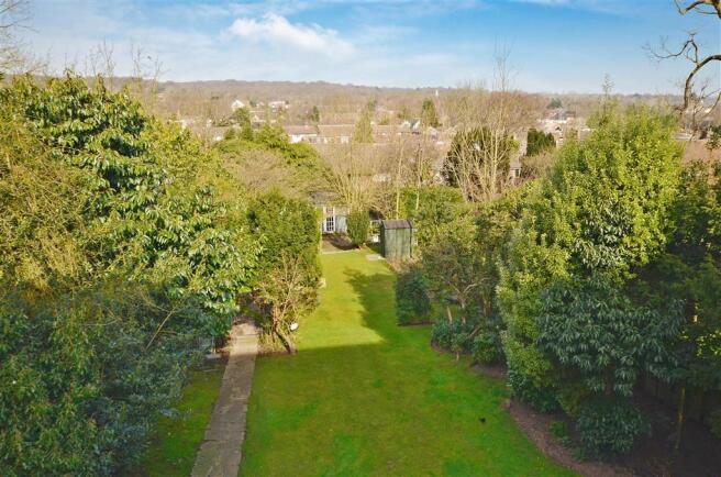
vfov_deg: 43.4
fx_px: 599
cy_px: 238
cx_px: 360
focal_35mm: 30
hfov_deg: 62.0
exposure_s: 1/200
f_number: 10
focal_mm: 20
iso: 400
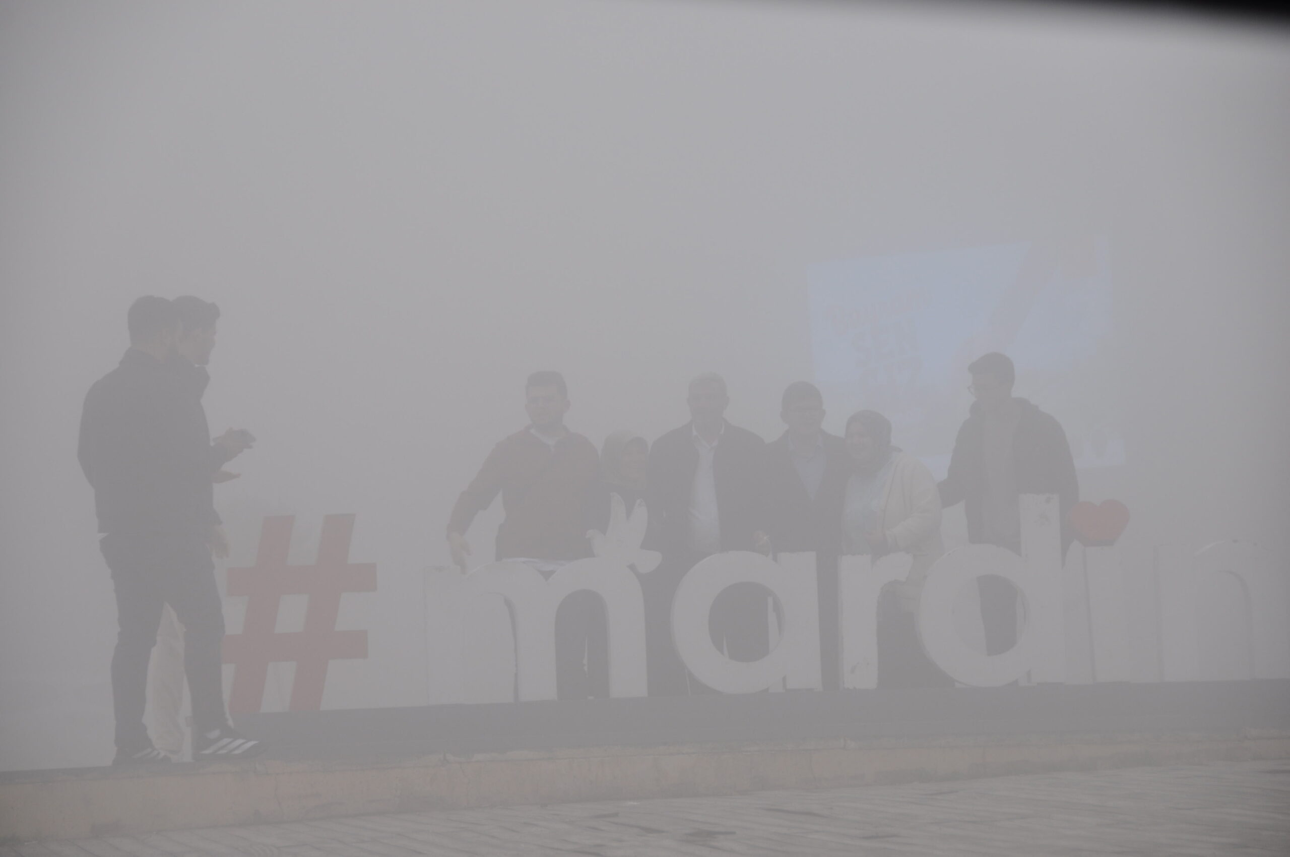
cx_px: 645
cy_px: 428
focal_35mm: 158
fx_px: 5637
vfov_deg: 8.7
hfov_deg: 13.1
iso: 200
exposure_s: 1/125
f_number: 5.6
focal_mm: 105
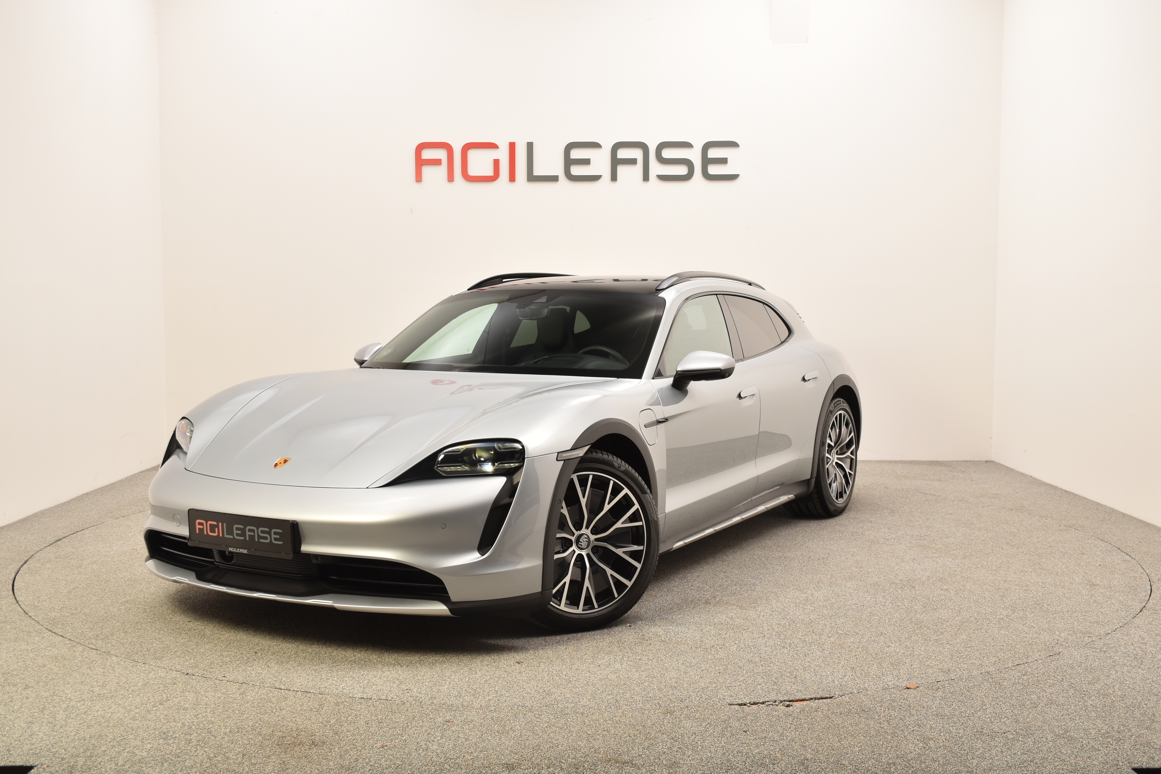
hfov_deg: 49.5
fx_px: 1258
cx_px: 580
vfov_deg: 34.2
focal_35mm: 39
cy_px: 387
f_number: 7.1
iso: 100
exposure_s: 1/200
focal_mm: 26
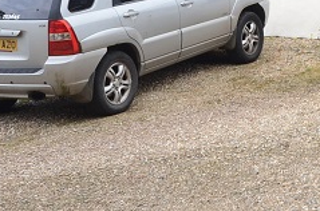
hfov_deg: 16.9
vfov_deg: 11.5
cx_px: 432
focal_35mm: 113
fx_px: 1002
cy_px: -108
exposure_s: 1/125
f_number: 5.6
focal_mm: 20
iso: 400
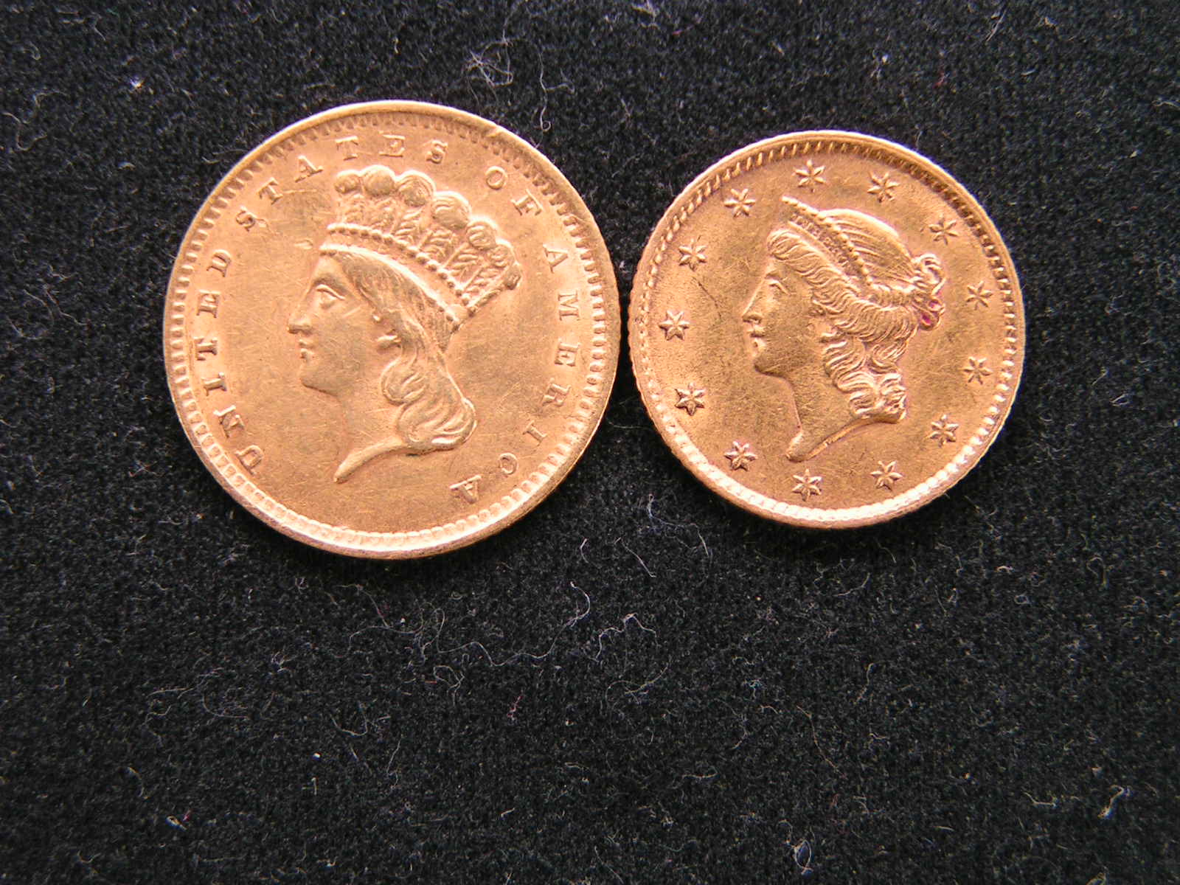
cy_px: 442
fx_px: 2148
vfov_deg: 23.3
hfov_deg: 30.7
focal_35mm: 63
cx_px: 590
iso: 125
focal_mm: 9.7
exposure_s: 1/60
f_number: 3.2
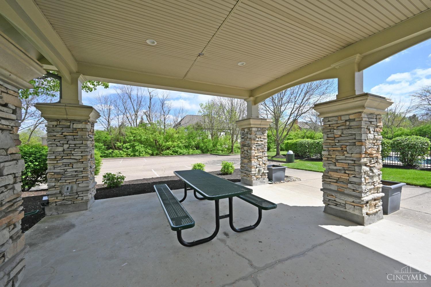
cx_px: 216
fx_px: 168
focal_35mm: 14
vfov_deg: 81.2
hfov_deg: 104.3
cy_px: 144
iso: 110
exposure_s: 1/160
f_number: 11
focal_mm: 14
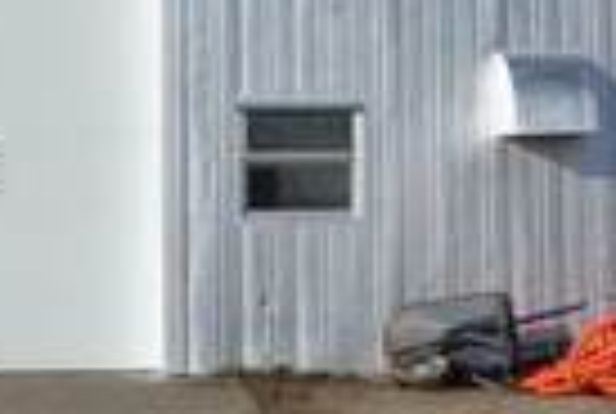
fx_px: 2161
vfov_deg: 10.8
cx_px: 220
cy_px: -29
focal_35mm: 126
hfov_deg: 16.2
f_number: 9
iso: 100
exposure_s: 1/320
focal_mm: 18
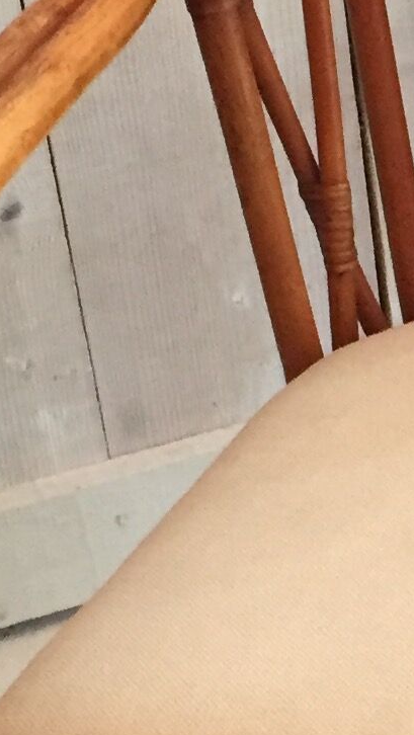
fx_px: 2768
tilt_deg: -32.4
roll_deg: +1.3
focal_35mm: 142
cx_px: 829
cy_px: 611
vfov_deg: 15.0
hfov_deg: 8.1
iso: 250
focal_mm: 4.15
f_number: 2.2
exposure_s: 1/33
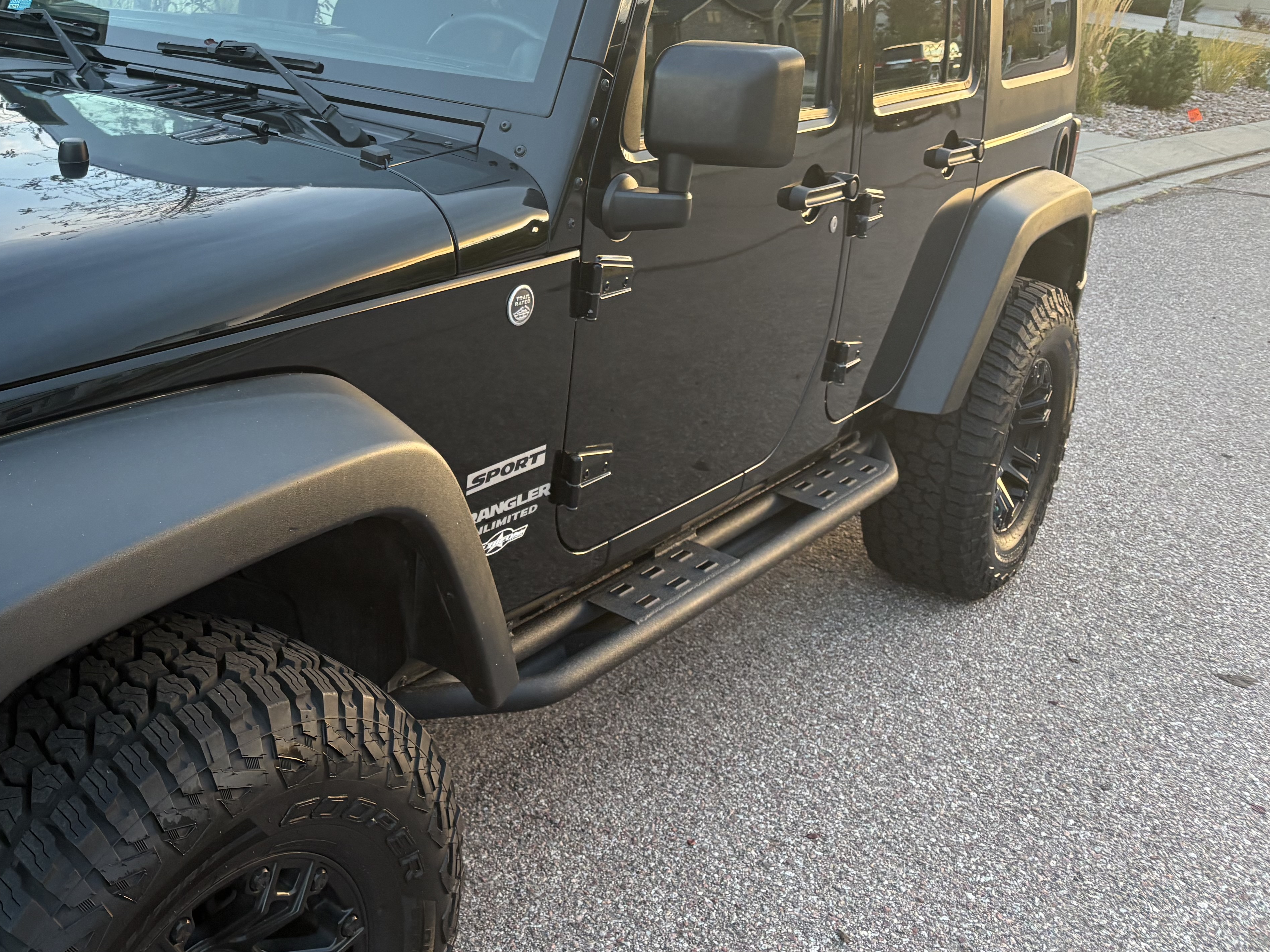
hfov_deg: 46.2
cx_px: 324
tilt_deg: -15.0
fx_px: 1431
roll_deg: -1.4
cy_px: 291
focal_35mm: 39
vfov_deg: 36.3
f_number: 1.6
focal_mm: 5.96
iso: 160
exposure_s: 1/60
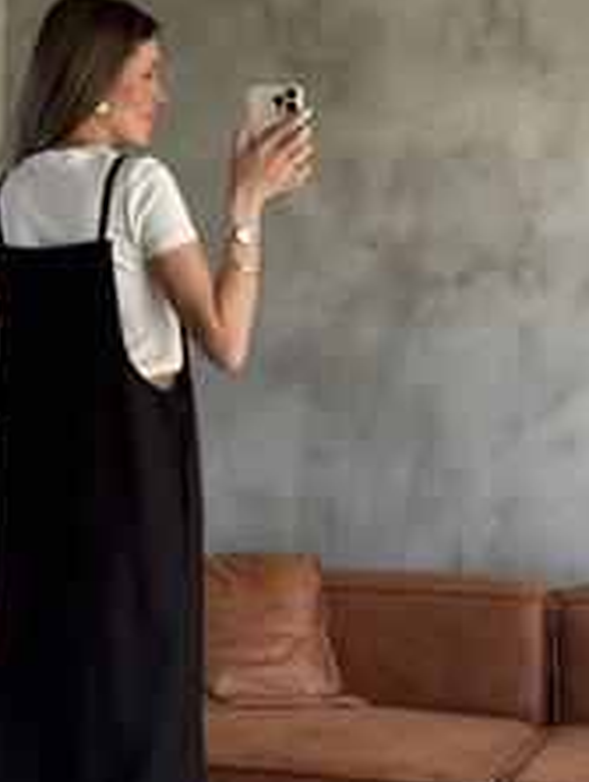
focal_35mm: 92
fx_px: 2083
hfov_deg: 16.0
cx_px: 95
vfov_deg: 21.3
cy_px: 402
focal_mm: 6.76
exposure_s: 1/82
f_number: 1.78
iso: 200
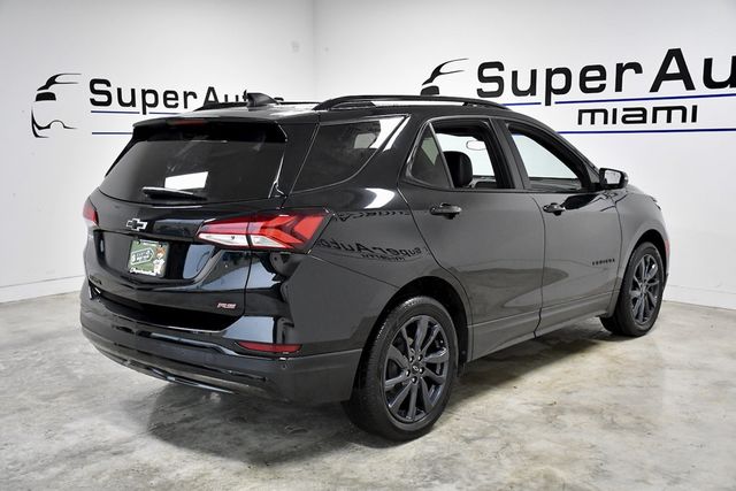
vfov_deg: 34.2
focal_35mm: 39
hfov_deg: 49.5
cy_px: 246
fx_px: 797
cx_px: 368
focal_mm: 26
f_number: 4.5
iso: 2500
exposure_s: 1/400
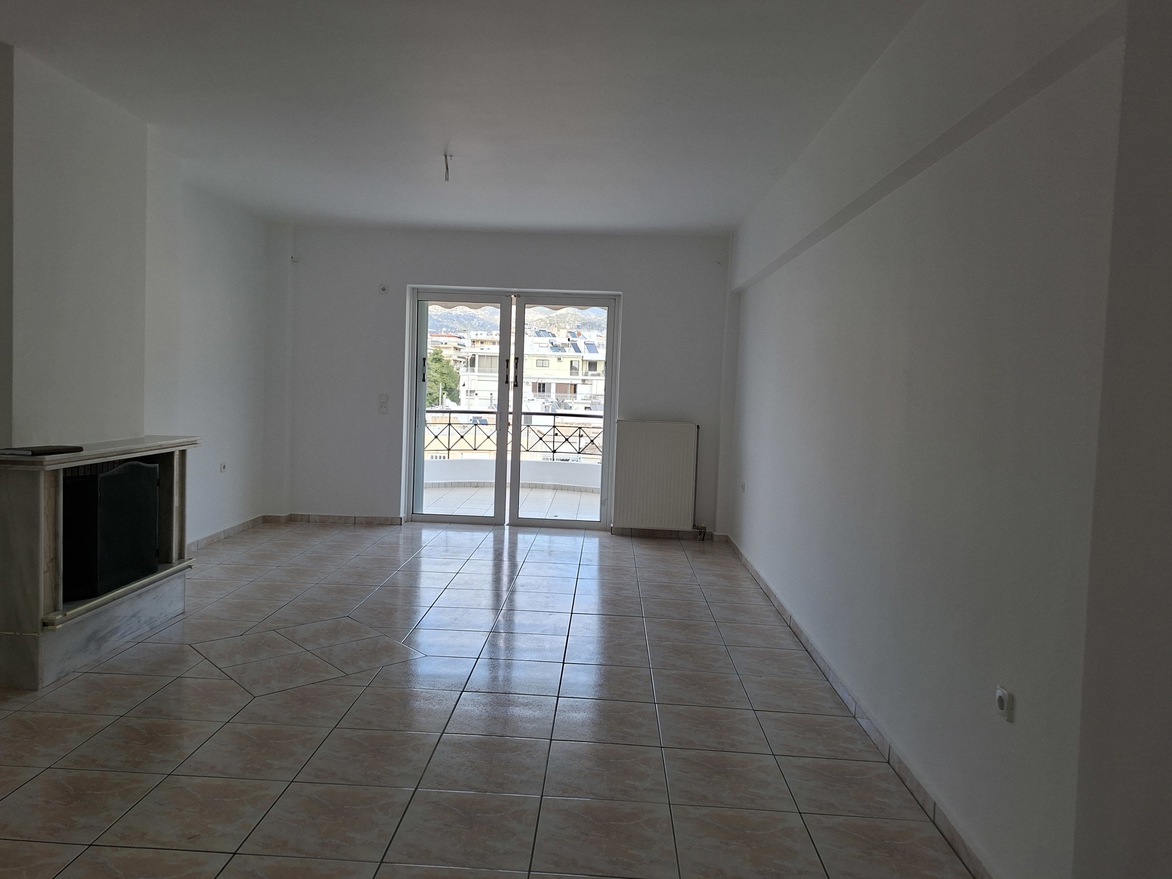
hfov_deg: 73.9
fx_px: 779
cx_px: 586
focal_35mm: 23
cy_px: 440
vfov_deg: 58.9
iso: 50
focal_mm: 5.54
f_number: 1.8
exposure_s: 1/316
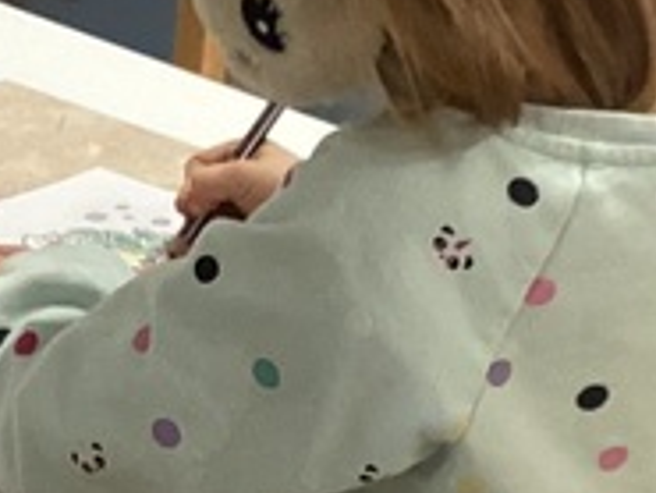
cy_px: 454
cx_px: 363
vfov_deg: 8.3
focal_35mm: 179
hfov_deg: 11.0
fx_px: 3394
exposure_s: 1/50
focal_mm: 3.3
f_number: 2.4
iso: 250
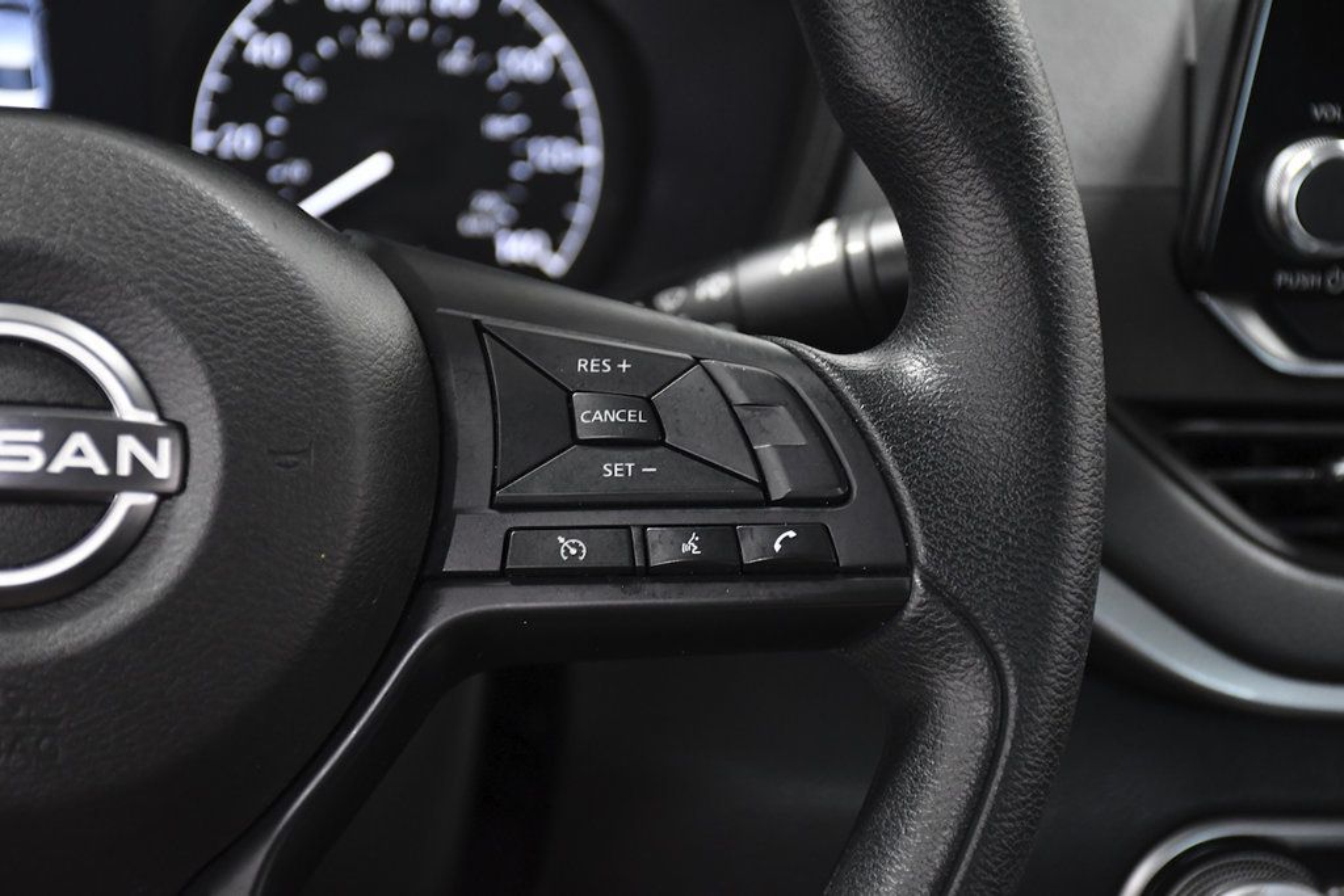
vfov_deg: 15.2
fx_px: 3360
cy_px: 448
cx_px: 672
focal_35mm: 90
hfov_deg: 22.6
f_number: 5
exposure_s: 1/100
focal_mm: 60
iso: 2500
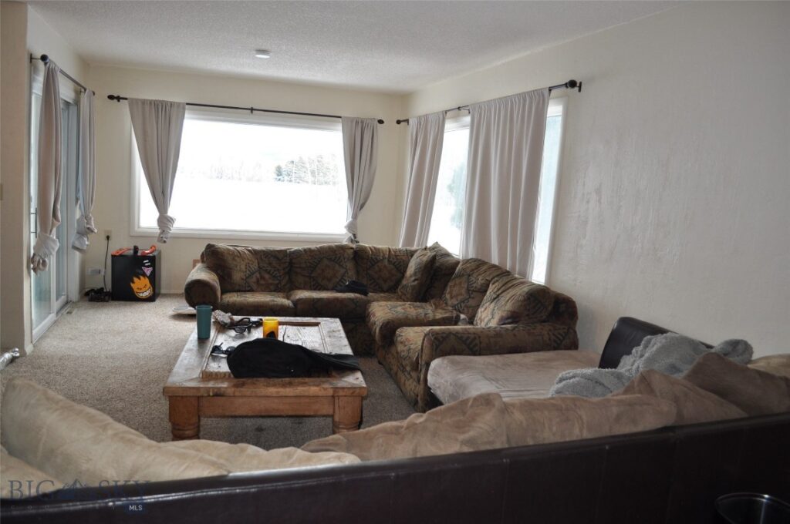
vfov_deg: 47.8
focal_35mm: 27
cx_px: 395
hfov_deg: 67.4
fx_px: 592
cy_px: 262
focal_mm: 18
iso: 400
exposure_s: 1/125
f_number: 3.5
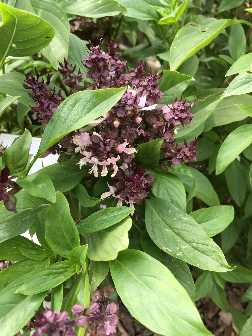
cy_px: 168
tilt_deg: -32.2
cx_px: 126
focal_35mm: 29
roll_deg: +10.2
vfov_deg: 61.7
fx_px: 281
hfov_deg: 48.2
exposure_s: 1/215
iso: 25
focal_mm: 4.15
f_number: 2.2
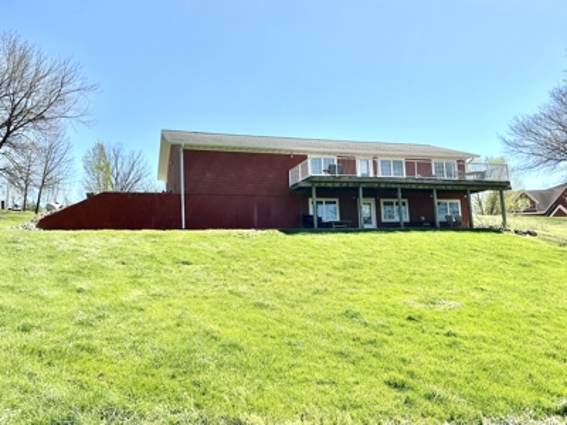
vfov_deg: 49.7
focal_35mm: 28
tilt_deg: +9.0
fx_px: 459
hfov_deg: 63.4
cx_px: 284
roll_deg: +1.9
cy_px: 212
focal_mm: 3
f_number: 1.8
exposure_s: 1/1490
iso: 25
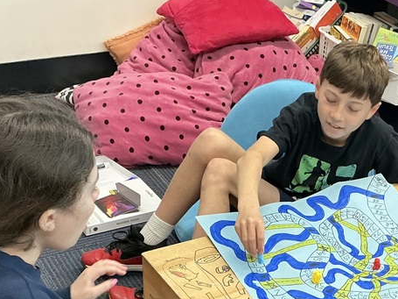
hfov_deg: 30.2
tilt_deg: -36.7
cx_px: 305
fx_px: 724
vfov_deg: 22.5
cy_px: 286
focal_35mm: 63
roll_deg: -6.8
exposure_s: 1/60
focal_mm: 3
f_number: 1.8
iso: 125
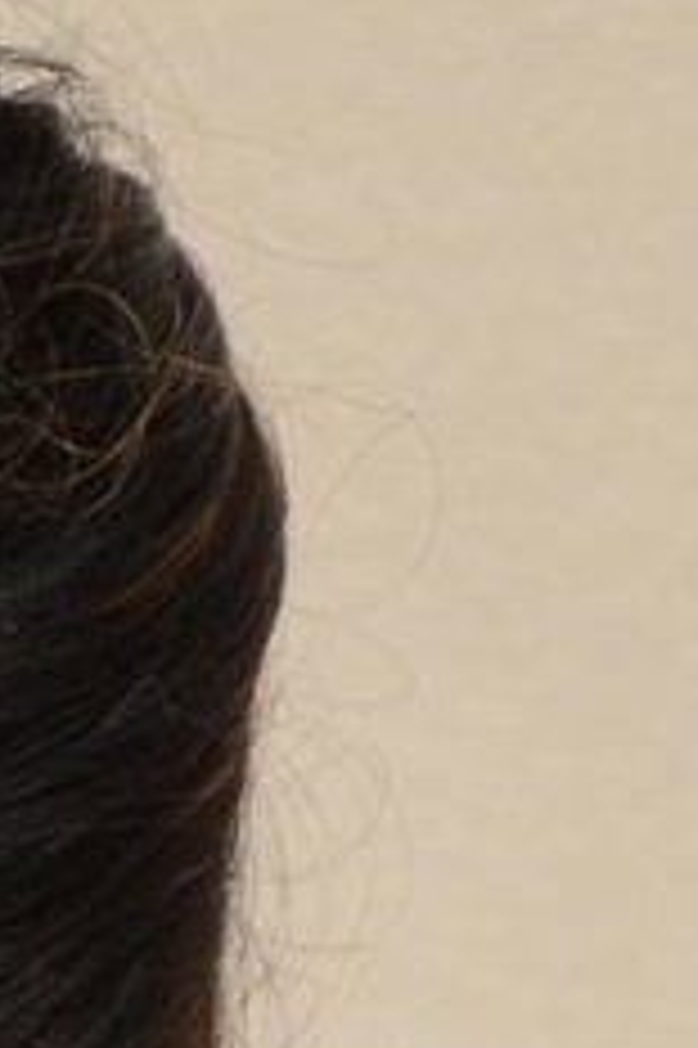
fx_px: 20795
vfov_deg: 2.9
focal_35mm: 714
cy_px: 2134
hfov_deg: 1.9
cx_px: -1027
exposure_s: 1/100
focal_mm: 92
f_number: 6.3
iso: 1000
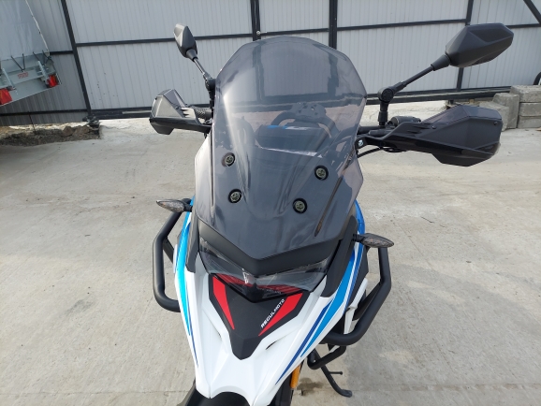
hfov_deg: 71.6
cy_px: 203
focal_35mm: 24
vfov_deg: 56.9
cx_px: 270
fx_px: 375
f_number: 1.8
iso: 40
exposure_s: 1/673
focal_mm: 5.23
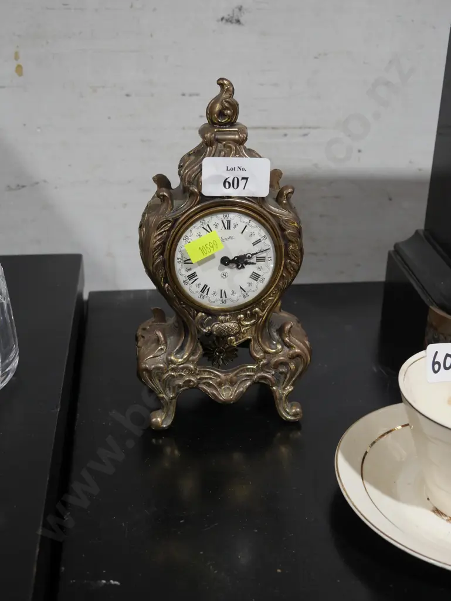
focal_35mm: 46
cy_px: 300
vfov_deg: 41.2
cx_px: 226
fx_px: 798
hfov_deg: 31.5
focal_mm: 23
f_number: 5.1
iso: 500
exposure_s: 1/60
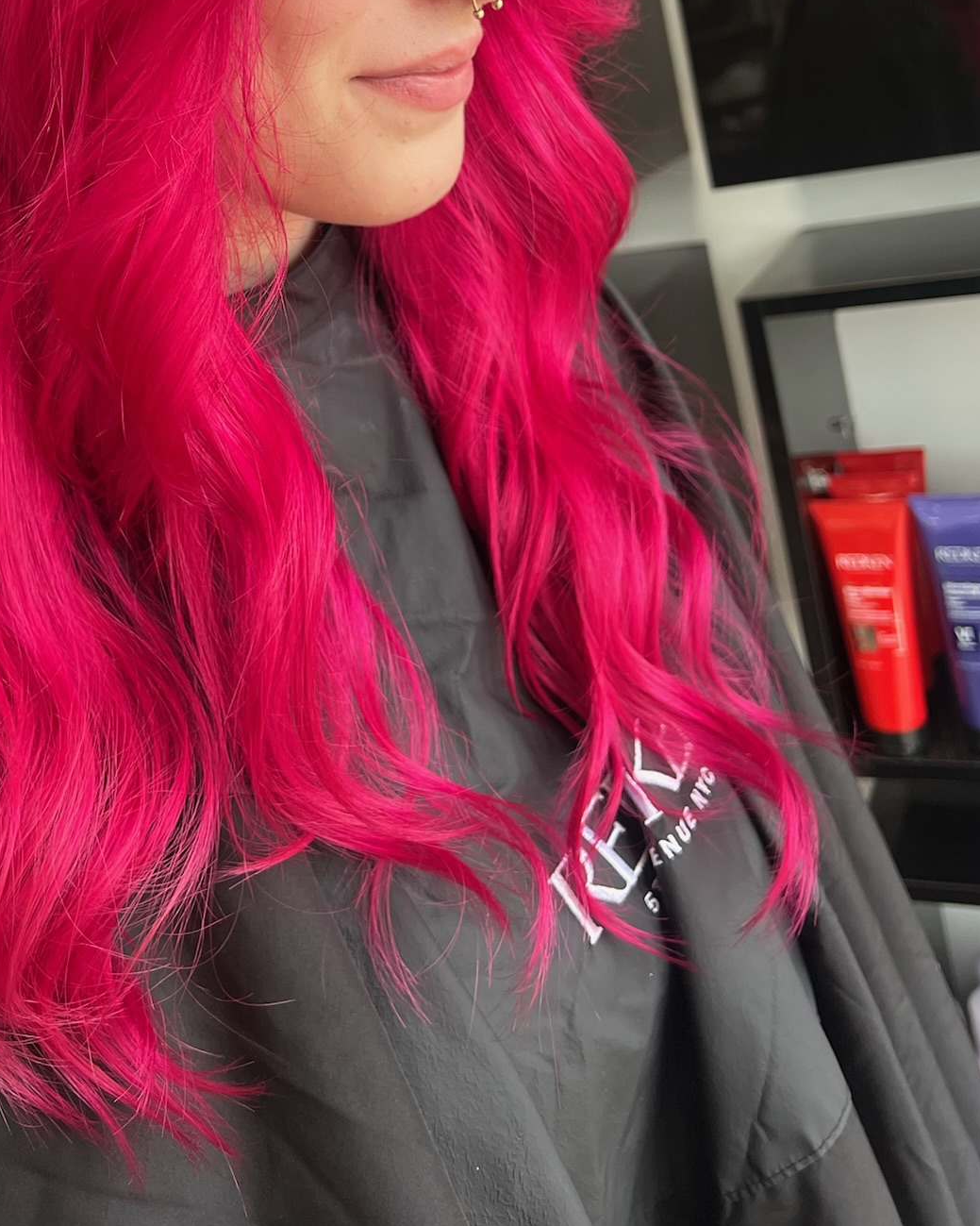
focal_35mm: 40
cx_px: 320
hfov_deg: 36.9
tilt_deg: -8.3
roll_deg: +13.1
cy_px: 263
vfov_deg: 43.8
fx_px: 1450
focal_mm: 5.7
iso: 125
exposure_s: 1/100
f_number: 1.5
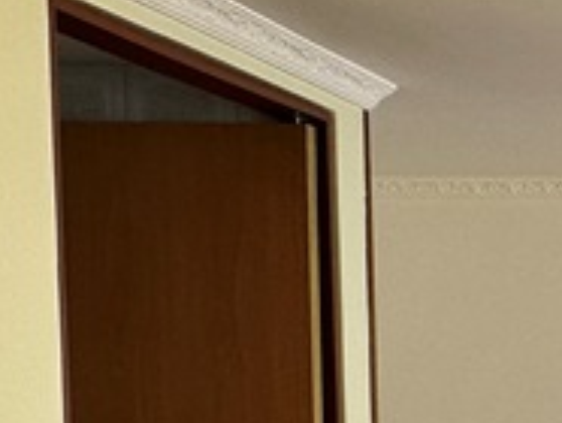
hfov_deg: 17.7
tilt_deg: -1.9
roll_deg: +0.8
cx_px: 1124
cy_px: 441
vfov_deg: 18.6
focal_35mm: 77
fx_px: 1252
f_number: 2.2
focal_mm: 2.22
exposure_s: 1/99
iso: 40
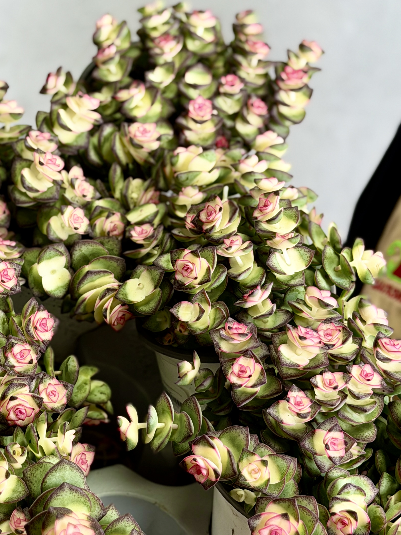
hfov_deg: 16.0
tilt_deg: -13.0
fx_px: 1421
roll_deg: -3.6
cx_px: 88
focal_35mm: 92
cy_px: 282
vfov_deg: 21.3
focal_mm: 6.76
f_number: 1.78
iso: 50
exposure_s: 1/132
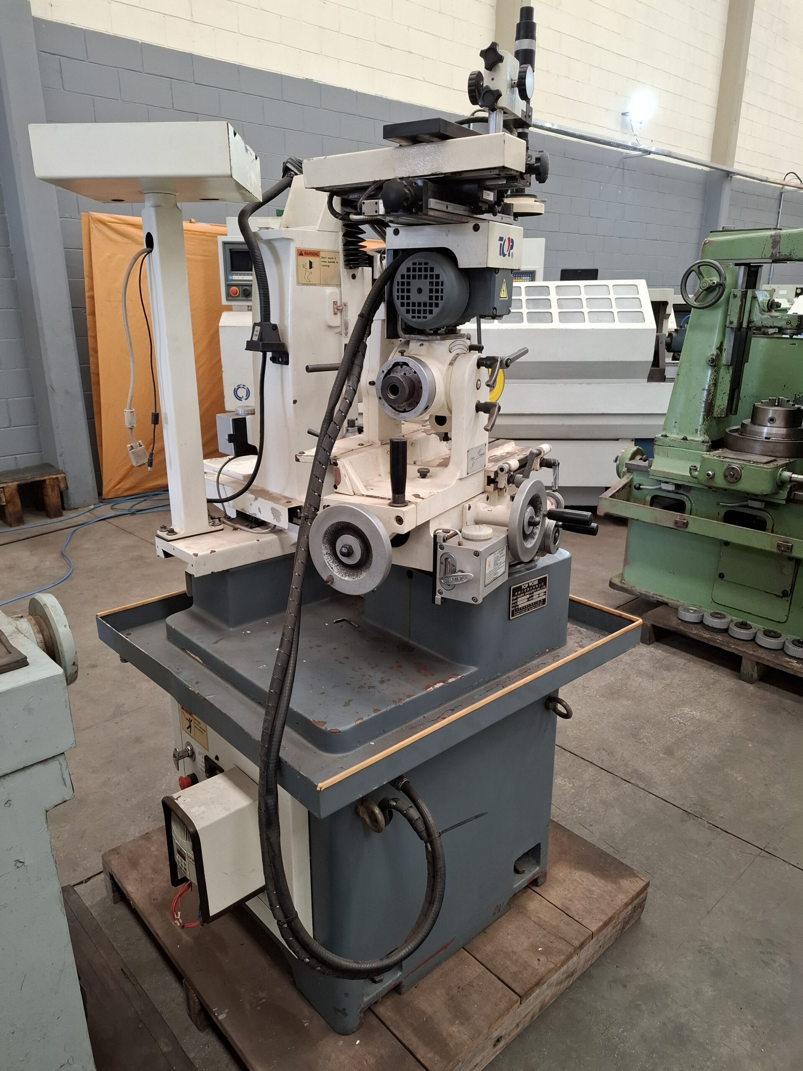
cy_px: 536
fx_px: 711
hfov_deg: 58.9
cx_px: 402
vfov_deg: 73.9
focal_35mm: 23
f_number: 1.8
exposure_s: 1/120
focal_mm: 5.54
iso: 250
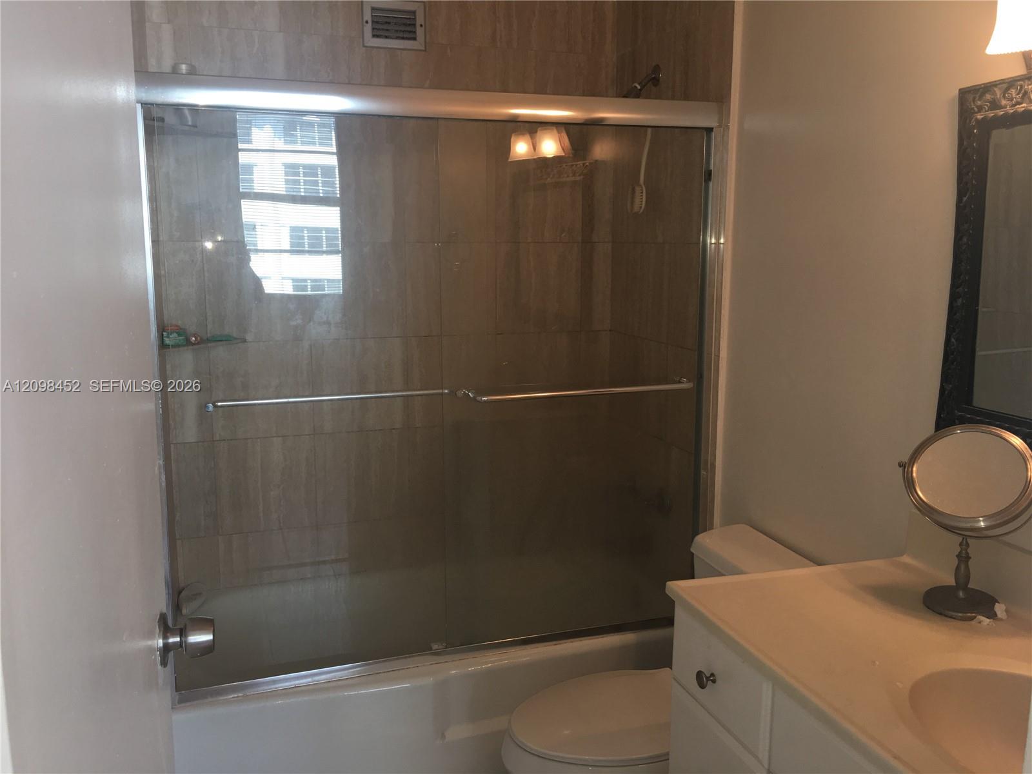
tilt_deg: -9.0
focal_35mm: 29
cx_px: 516
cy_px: 387
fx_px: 865
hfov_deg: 61.7
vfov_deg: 48.2
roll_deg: -0.9
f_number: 2.2
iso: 32
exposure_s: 1/30
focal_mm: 4.15
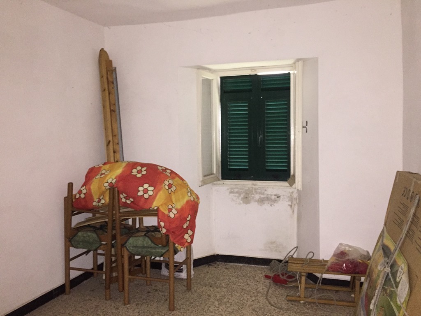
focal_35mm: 29
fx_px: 353
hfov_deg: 61.7
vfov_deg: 48.2
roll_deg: +0.9
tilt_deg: -1.7
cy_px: 158
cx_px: 210
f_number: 2.2
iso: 320
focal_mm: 4.15
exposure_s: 1/17
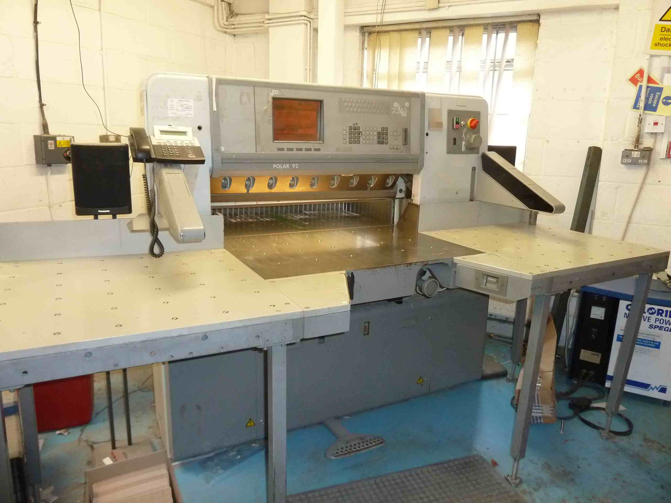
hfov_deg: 69.4
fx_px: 485
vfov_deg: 54.9
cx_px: 336
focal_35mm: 25
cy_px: 252
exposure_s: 1/30
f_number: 3.3
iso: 250
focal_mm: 4.1
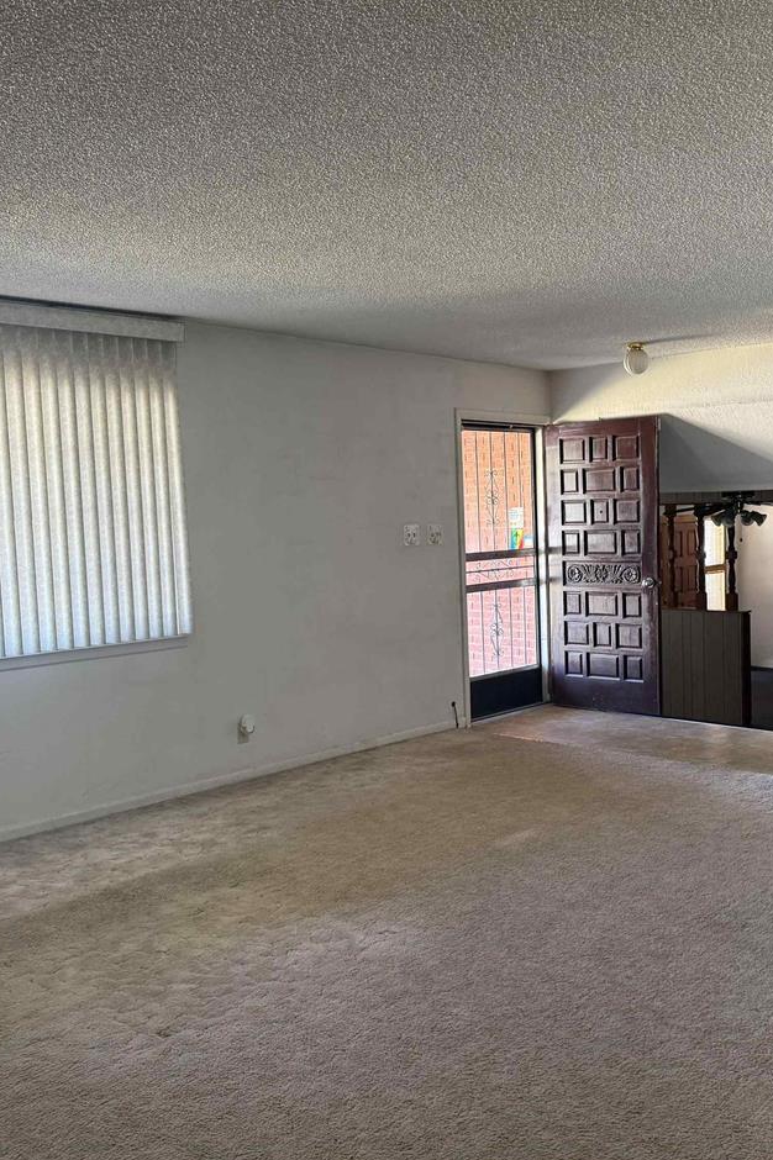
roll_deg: +1.6
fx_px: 1096
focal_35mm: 34
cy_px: 585
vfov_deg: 55.8
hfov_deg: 38.2
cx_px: 543
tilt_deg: -4.1
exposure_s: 1/60
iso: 200
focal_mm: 6.76
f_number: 1.78
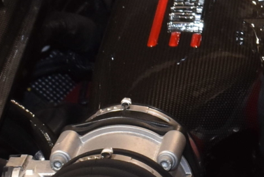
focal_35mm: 247
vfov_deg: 5.5
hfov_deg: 8.2
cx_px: 315
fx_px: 1813
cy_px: 232
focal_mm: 26
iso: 640
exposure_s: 1/60
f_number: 8
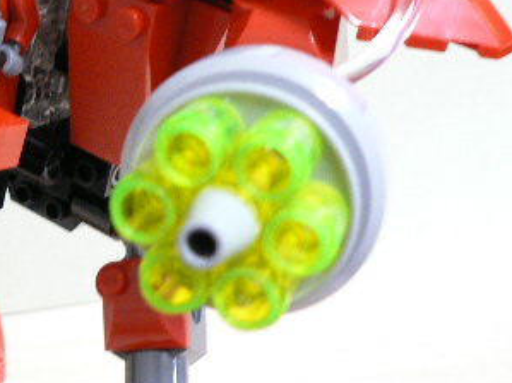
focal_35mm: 77
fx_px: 1138
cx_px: 21
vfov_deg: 18.8
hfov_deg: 24.4
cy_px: 34
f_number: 2.8
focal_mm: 6
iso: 200
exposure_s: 1/8
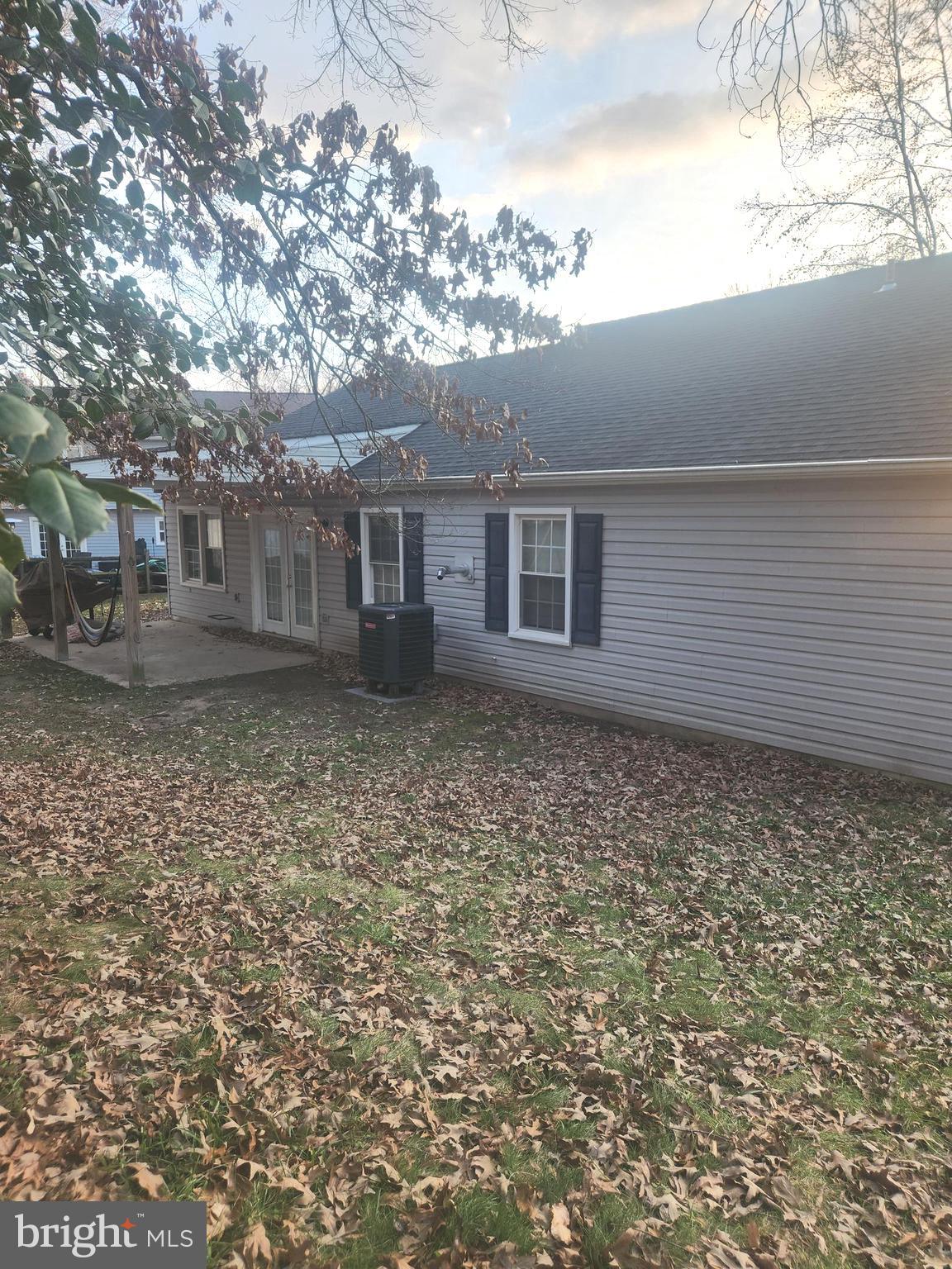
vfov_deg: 73.9
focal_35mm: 23
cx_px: 476
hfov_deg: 58.9
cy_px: 634
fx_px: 843
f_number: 1.8
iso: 50
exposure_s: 1/180
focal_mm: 5.4
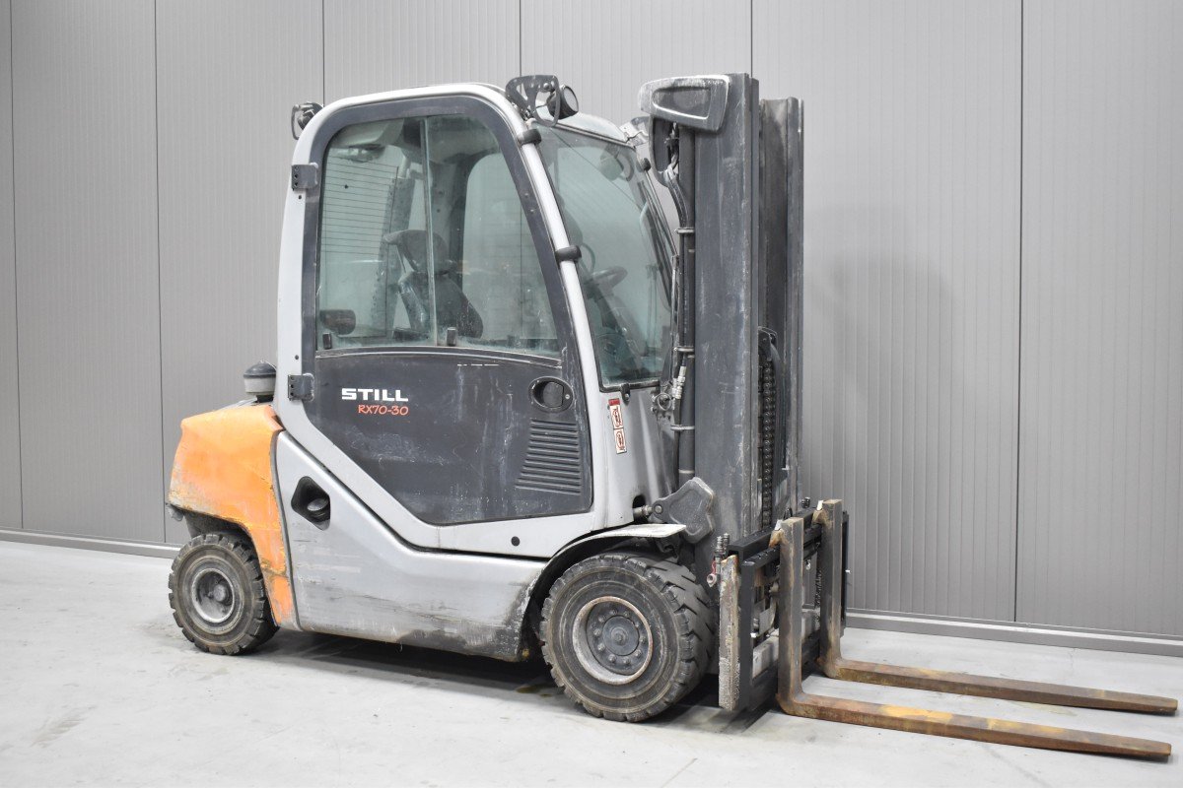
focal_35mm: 39
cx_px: 592
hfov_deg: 49.6
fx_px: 1281
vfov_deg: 34.2
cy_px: 394
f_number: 4
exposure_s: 1/40
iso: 1600
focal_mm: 26
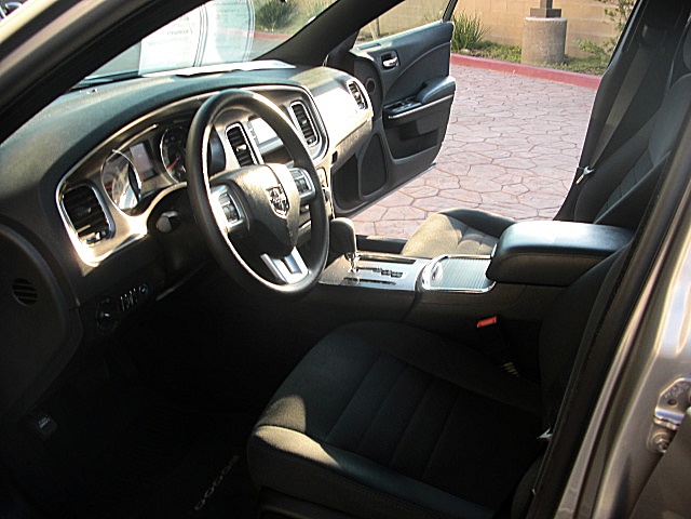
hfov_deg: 51.4
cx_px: 346
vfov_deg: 39.7
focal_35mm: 36
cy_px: 260
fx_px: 719
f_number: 2.8
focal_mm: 6.3
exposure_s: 1/60
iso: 50
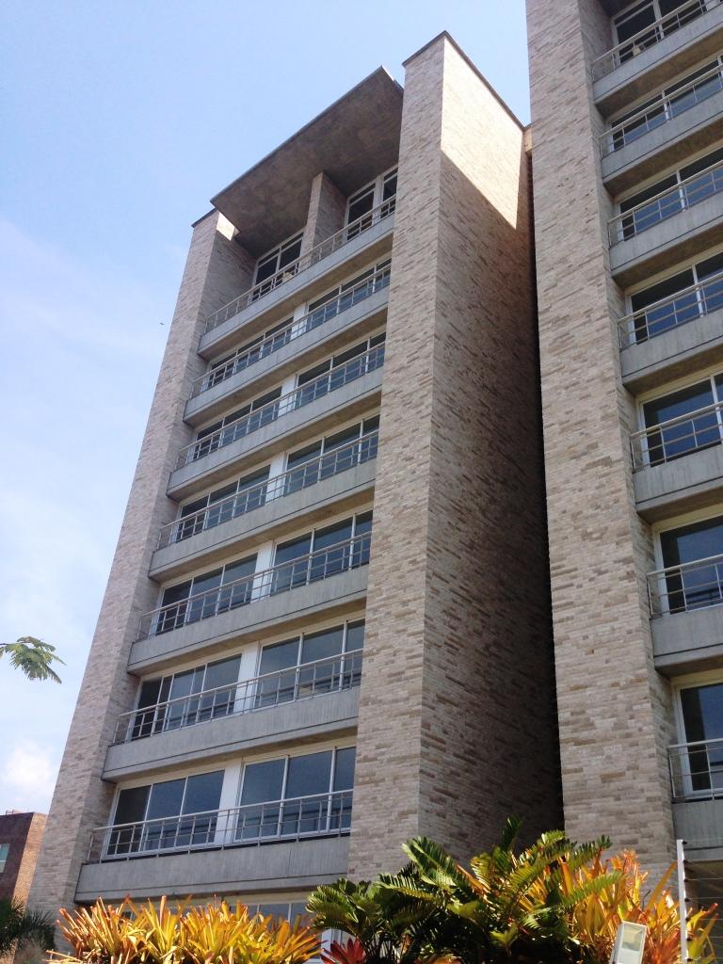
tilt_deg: +34.6
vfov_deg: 55.4
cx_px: 362
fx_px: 919
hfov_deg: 42.9
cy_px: 482
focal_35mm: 33
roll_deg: -3.4
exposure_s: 1/1106
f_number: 2.4
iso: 50
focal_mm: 4.12
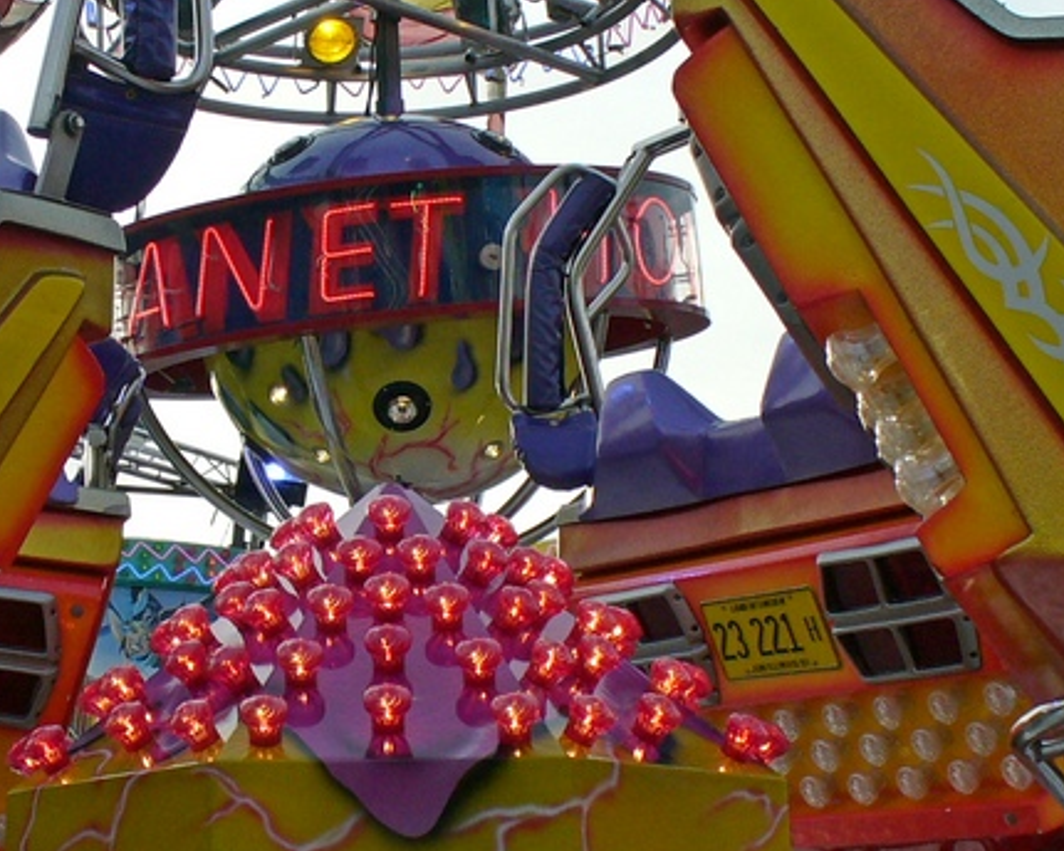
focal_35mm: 84
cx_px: 369
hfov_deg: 22.7
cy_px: 416
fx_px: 2645
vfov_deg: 18.3
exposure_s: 1/200
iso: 80
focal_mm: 6.1
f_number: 5.6
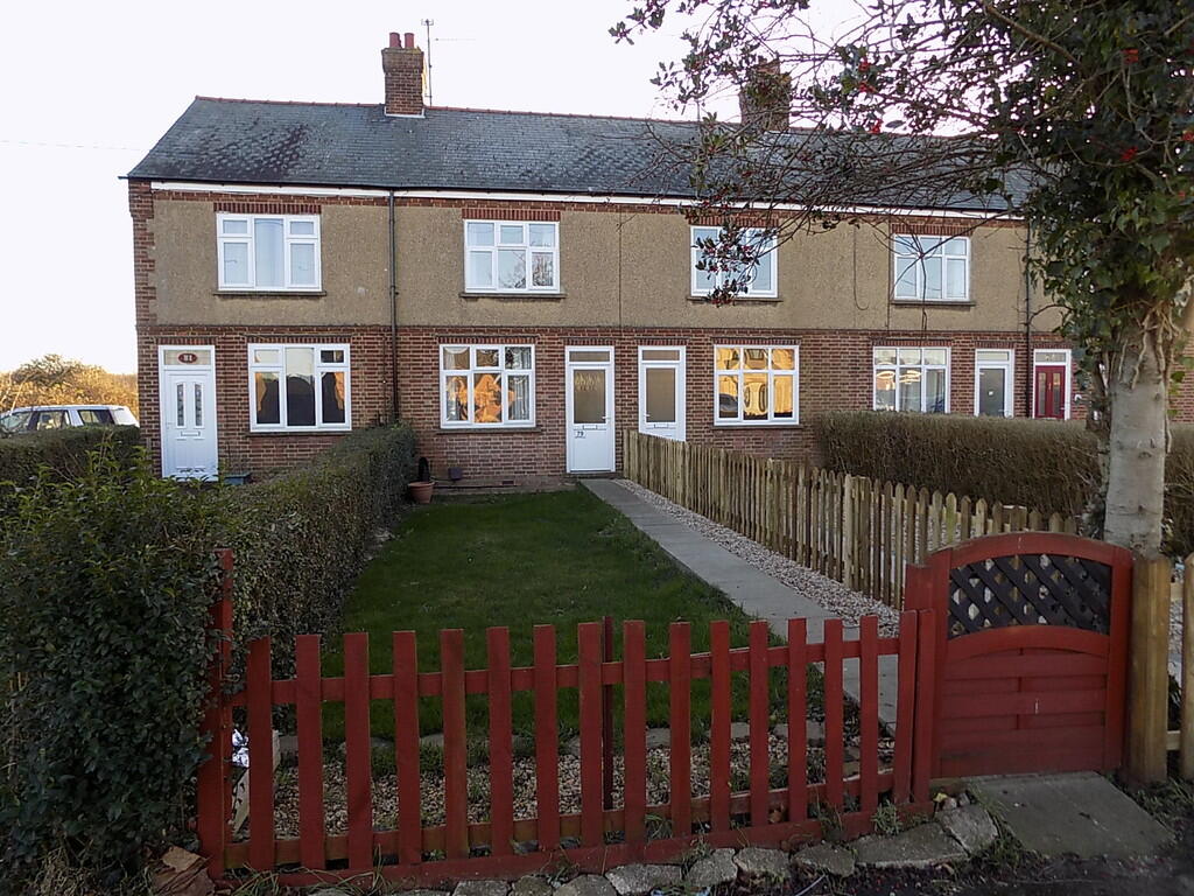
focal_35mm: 23
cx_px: 597
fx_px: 793
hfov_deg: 73.9
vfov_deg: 58.9
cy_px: 448
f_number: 3.1
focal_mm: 4
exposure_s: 1/100
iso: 80
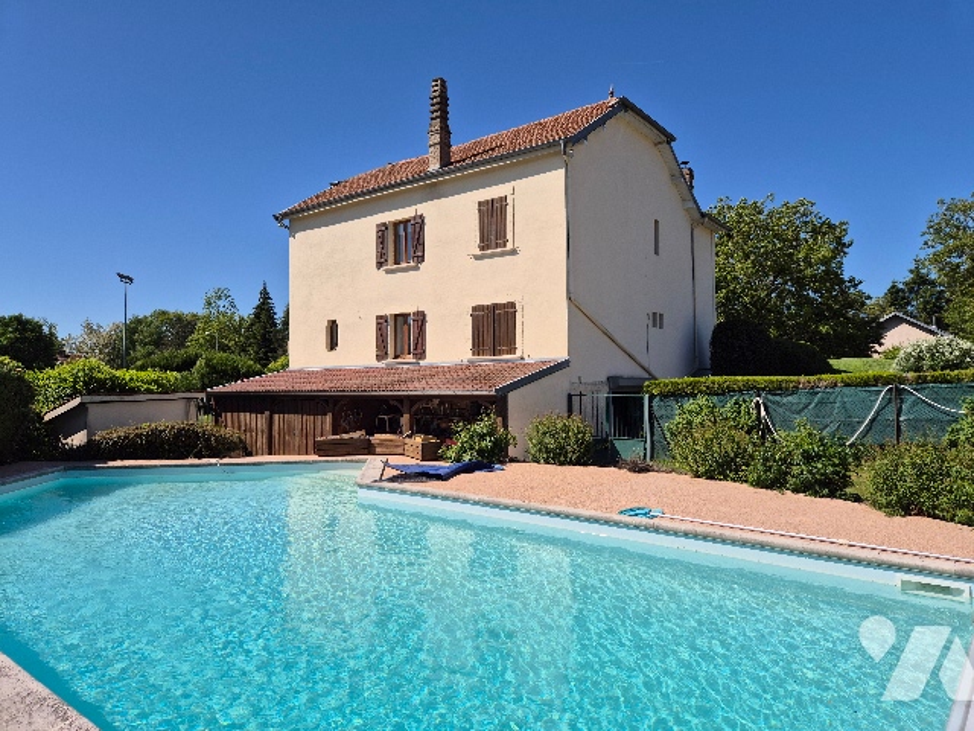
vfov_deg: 58.9
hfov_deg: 73.9
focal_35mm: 23
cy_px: 366
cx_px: 487
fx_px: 647
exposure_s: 1/2784
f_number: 1.8
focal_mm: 5.4
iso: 25
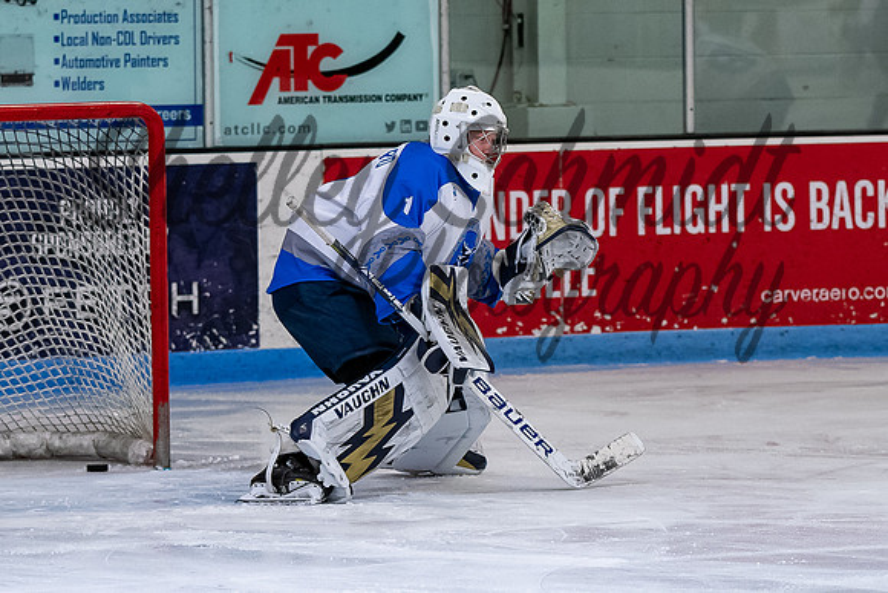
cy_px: 284
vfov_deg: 4.7
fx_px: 7167
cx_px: 438
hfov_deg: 7.1
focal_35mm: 291
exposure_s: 1/800
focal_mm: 110
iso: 2000
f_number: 3.2
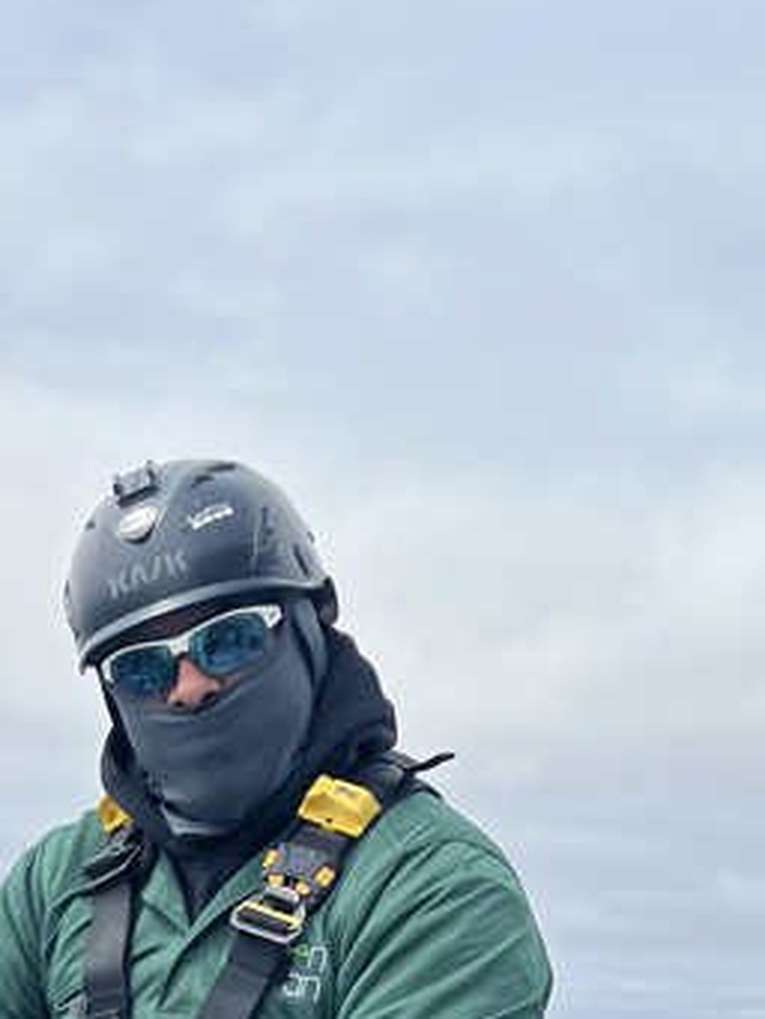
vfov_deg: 23.2
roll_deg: -2.8
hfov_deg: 18.6
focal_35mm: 78
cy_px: 1177
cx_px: 72
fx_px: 2297
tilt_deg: -1.9
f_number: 1.5
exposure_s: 1/6579
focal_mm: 5.7
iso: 50
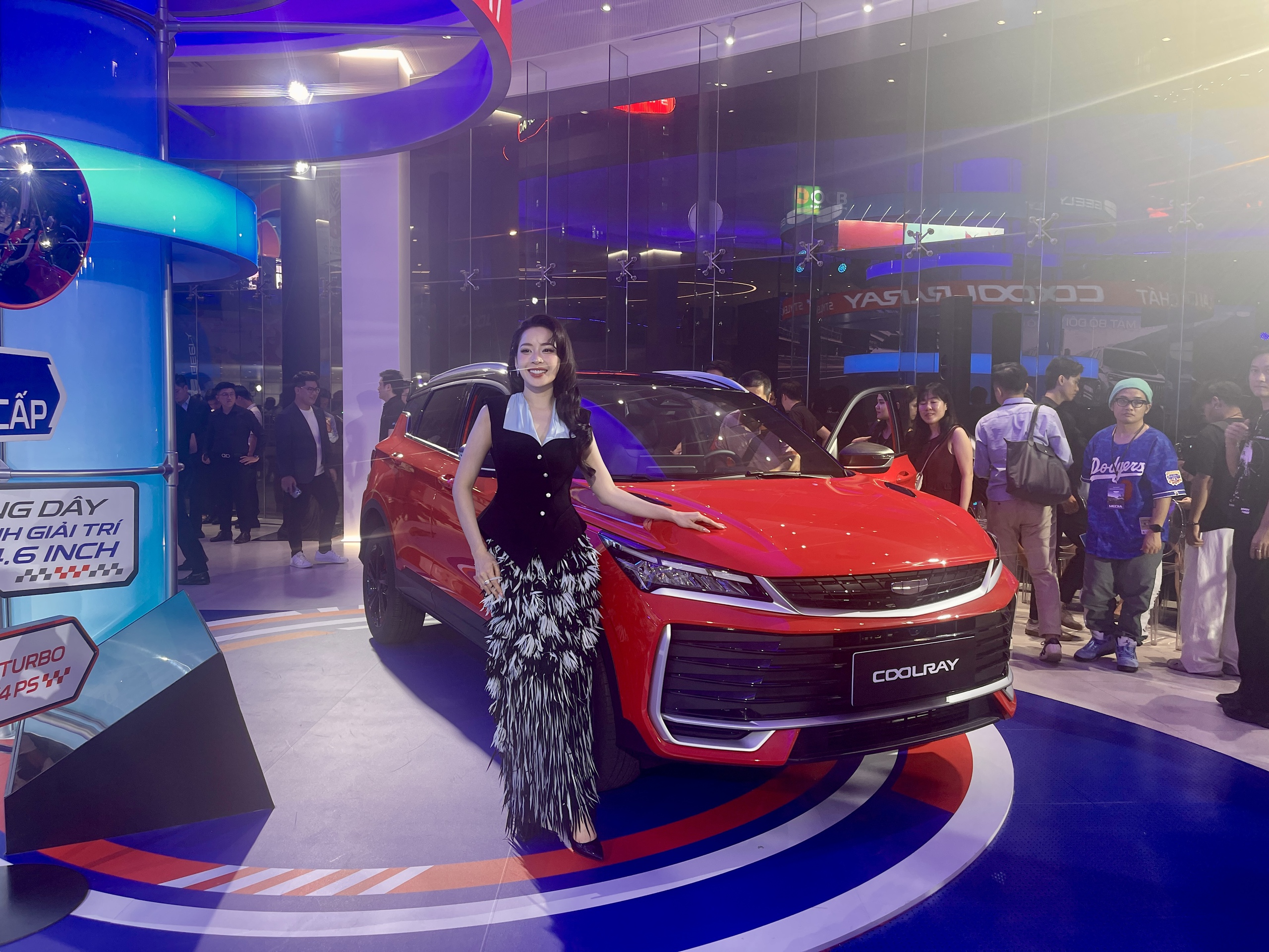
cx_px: 634
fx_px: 916
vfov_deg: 54.9
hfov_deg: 69.4
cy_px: 476
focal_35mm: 25
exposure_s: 1/100
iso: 64
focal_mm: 5.1
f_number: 1.6
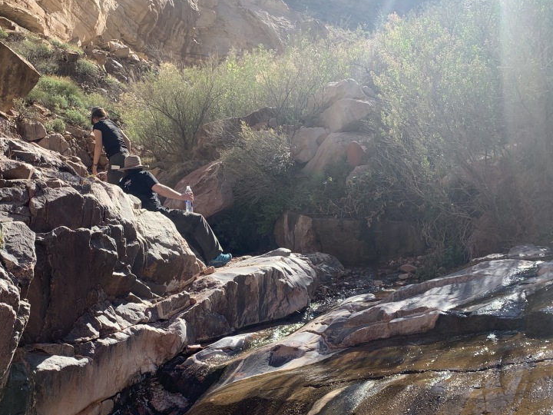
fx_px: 591
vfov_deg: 38.7
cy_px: 211
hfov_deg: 49.3
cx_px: 184
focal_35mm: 37
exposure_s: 1/887
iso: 25
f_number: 1.8
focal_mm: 4.25
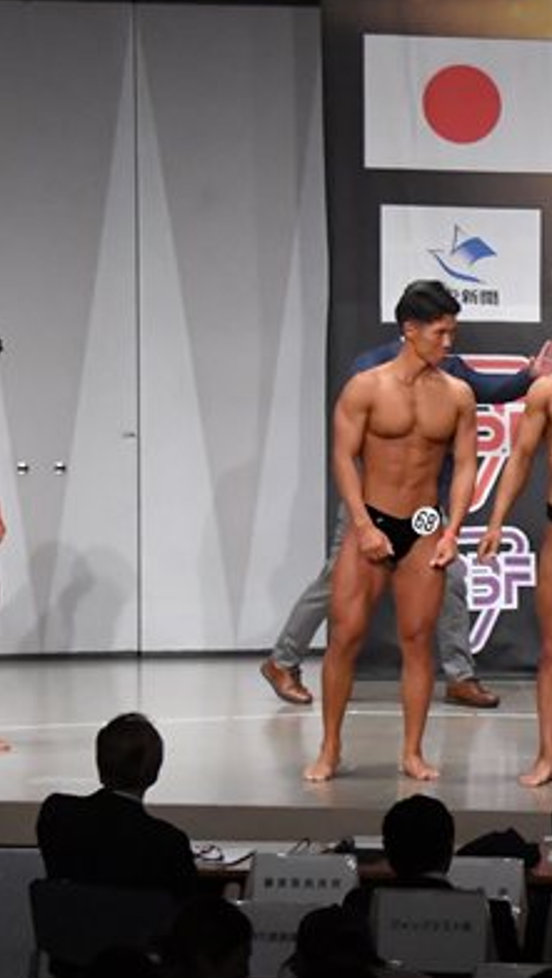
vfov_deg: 12.0
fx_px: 4676
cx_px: 885
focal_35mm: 180
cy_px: 462
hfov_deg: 6.6
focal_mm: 58
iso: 6400
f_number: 5.6
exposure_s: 1/400
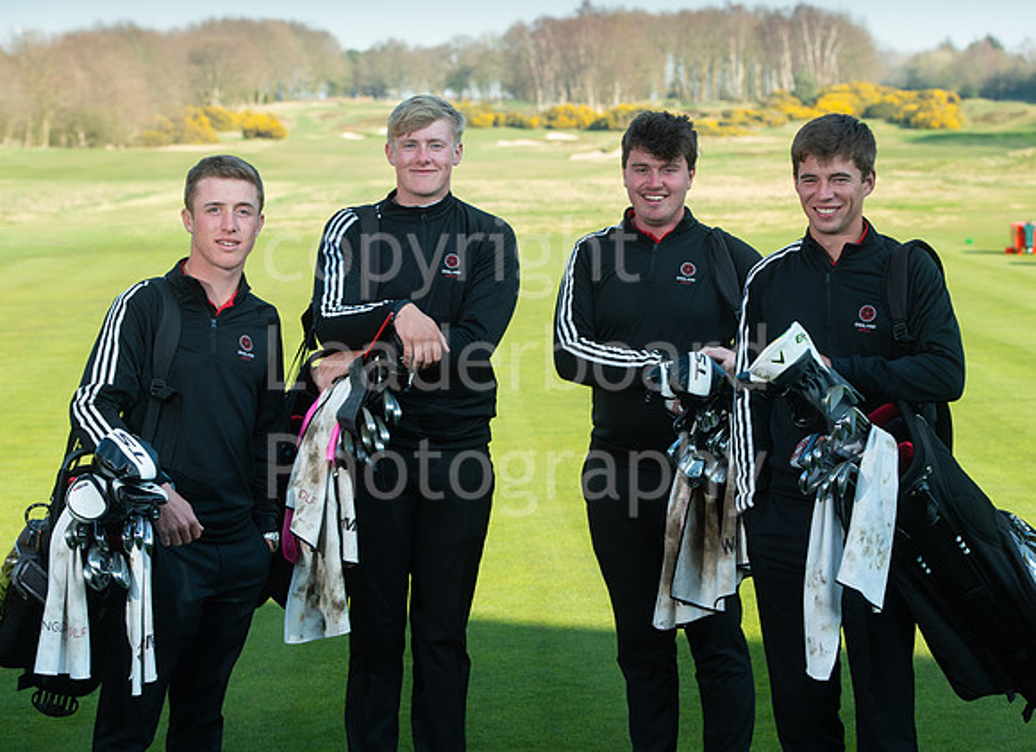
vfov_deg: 14.5
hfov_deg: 19.8
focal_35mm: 100
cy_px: 358
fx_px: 2959
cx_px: 590
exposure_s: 1/500
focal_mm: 90
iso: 400
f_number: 7.1
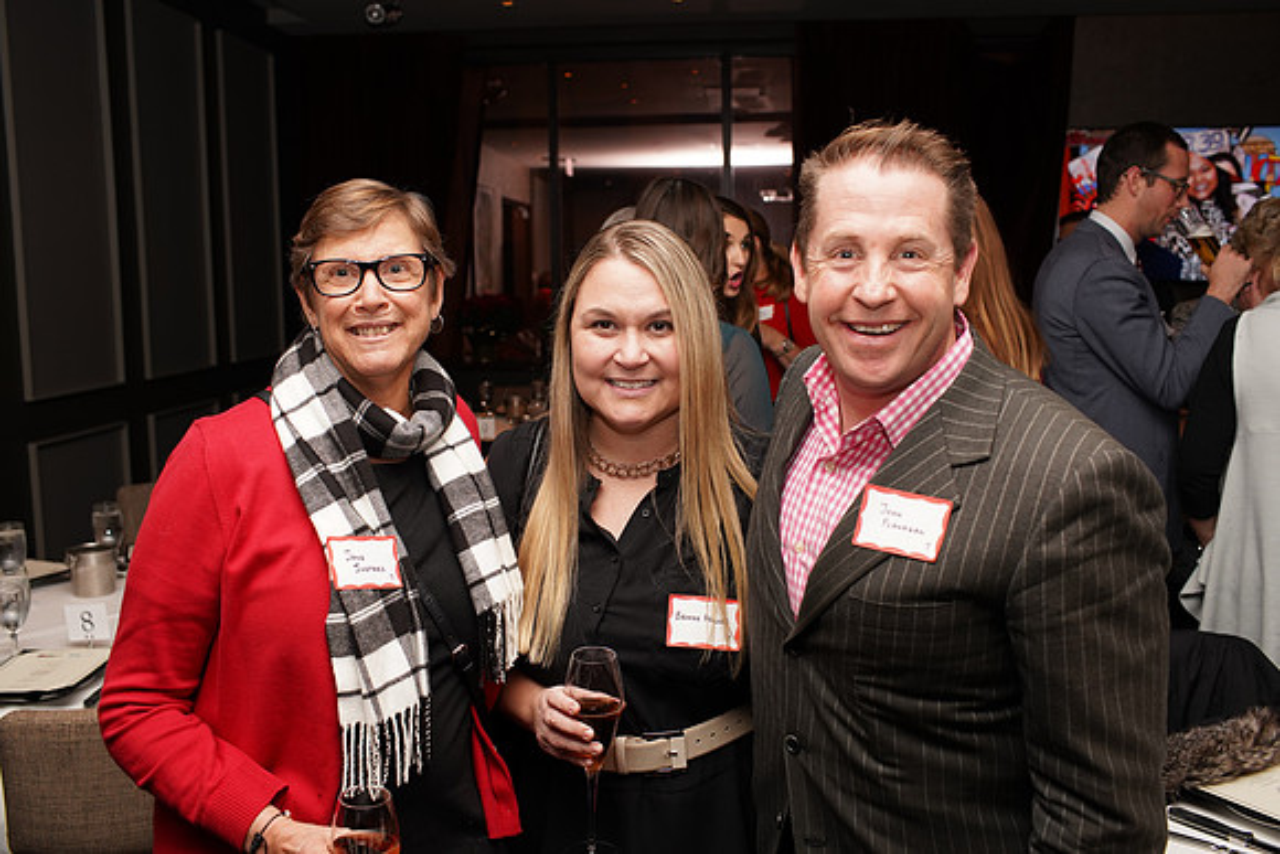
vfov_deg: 37.9
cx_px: 640
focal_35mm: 35
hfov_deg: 54.4
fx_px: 1245
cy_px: 427
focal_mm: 35
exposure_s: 1/100
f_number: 5
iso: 1000
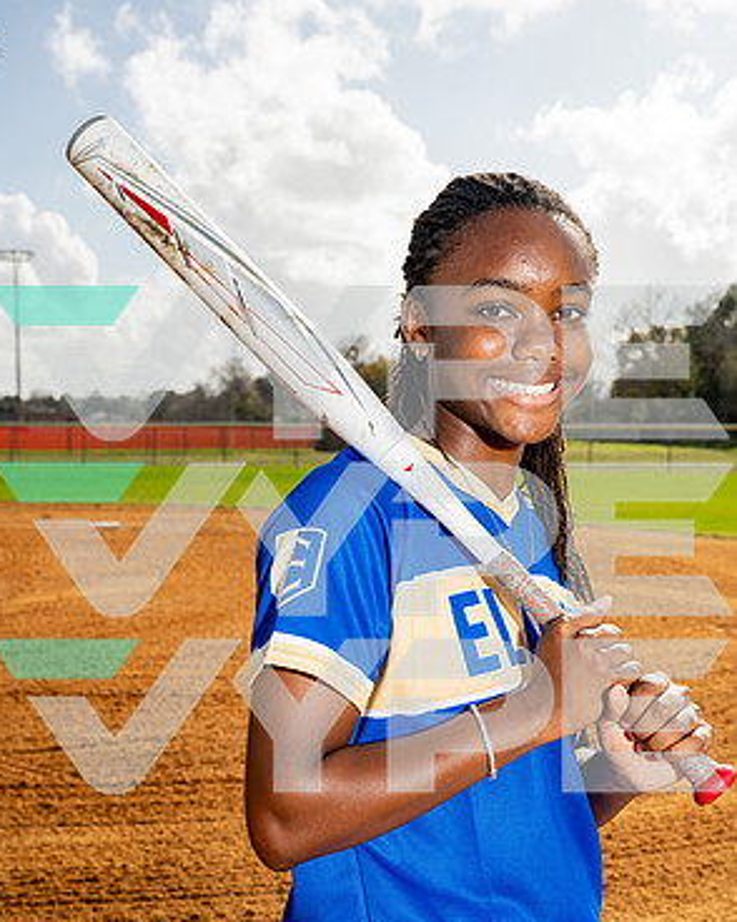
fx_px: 1474
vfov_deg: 34.7
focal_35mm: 54
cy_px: 541
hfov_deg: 28.1
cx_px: 363
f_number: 8
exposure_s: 1/250
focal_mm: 47
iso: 100
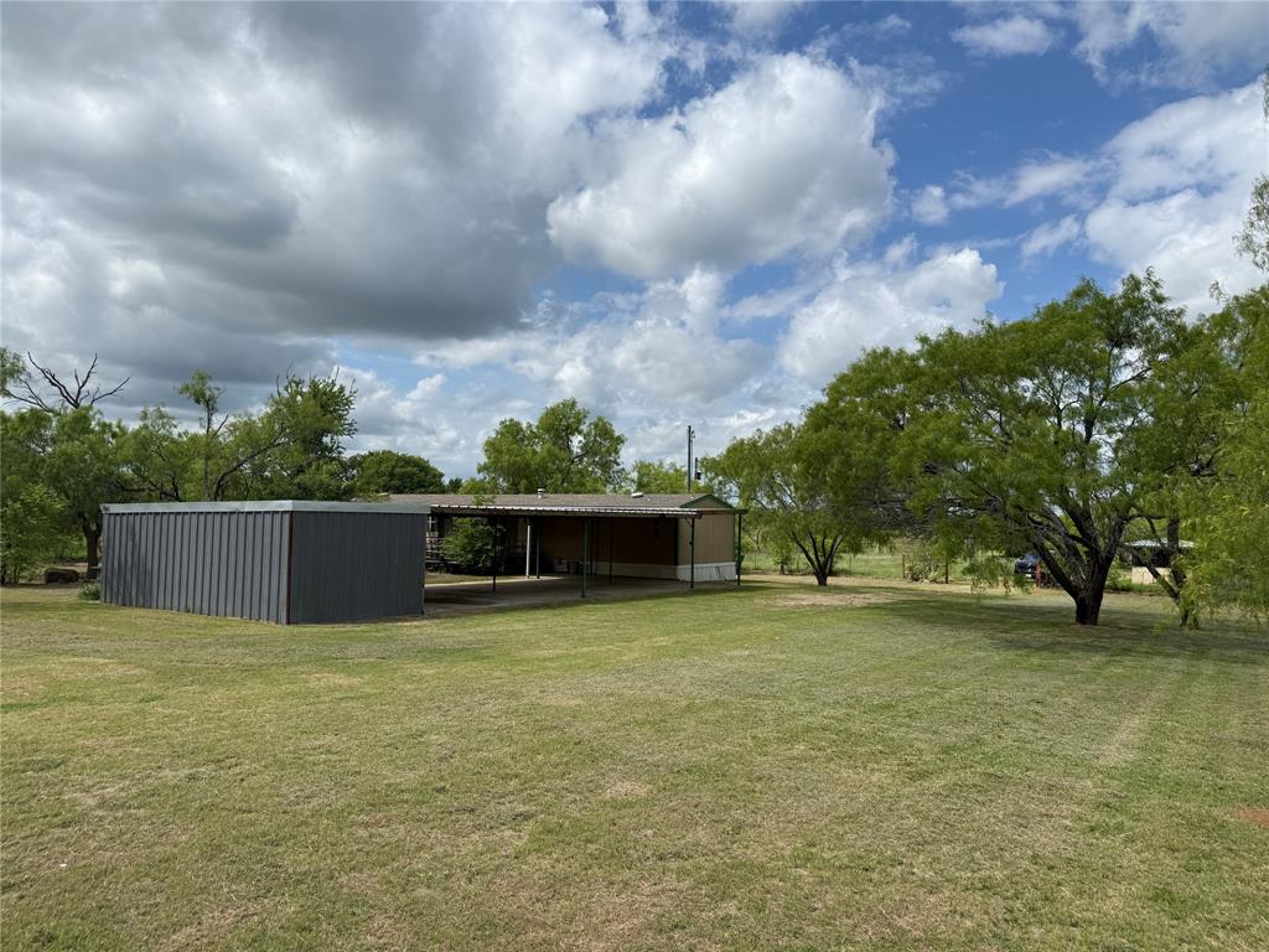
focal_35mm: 24
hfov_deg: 71.6
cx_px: 634
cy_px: 476
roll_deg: -1.2
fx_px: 880
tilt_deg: +3.1
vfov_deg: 56.8
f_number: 1.78
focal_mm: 6.76
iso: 80
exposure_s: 1/8130
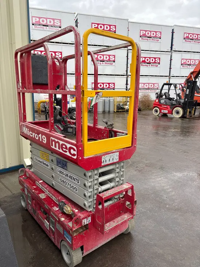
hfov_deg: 53.1
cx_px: 100
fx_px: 200
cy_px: 134
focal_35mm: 26
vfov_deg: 67.3
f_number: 1.6
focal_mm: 5.96
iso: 50
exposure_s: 1/446
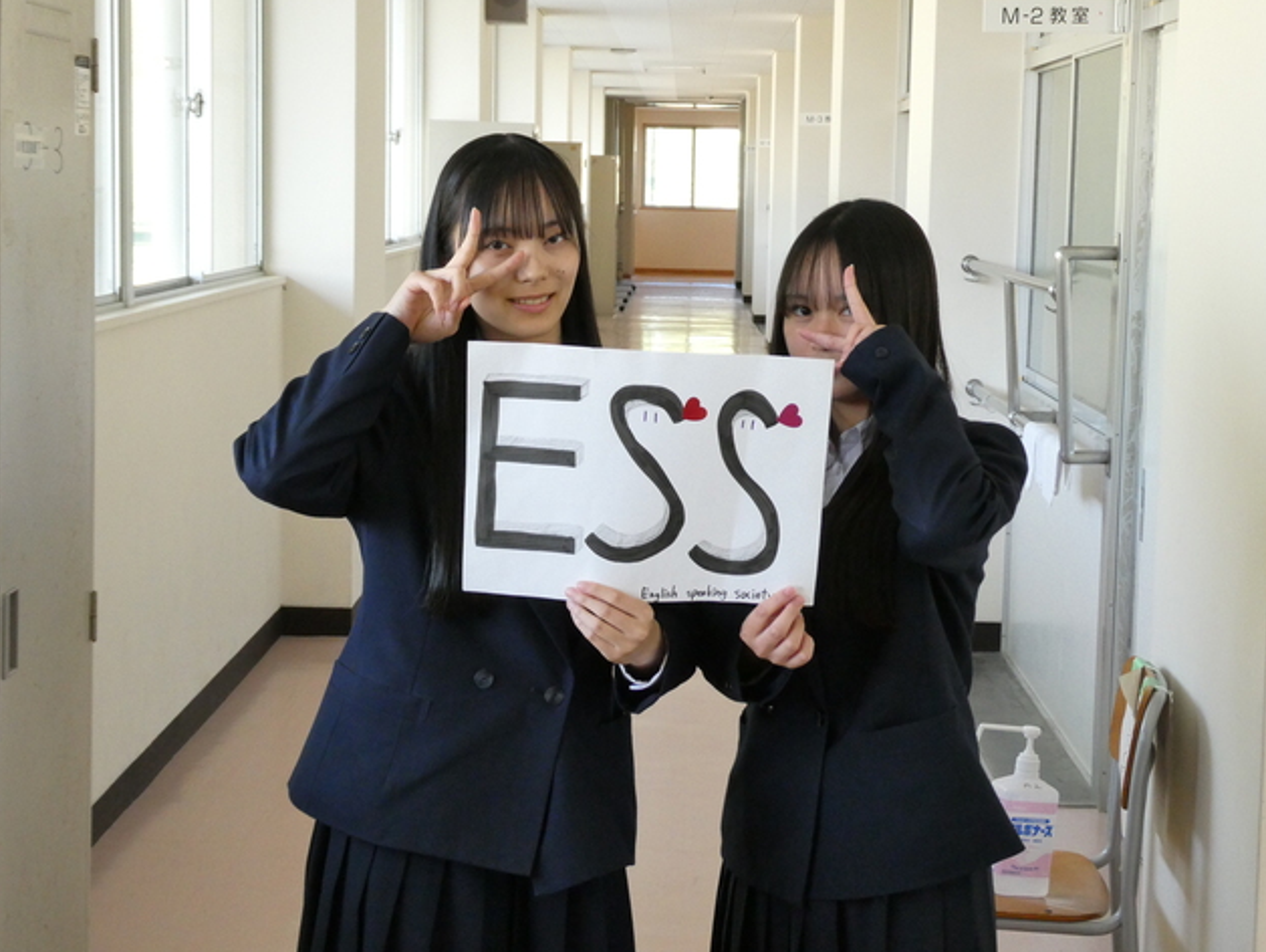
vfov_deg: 23.3
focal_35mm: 63
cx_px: 648
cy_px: 463
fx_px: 2306
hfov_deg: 30.7
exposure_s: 1/80
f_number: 4.3
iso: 500
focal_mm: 10.9
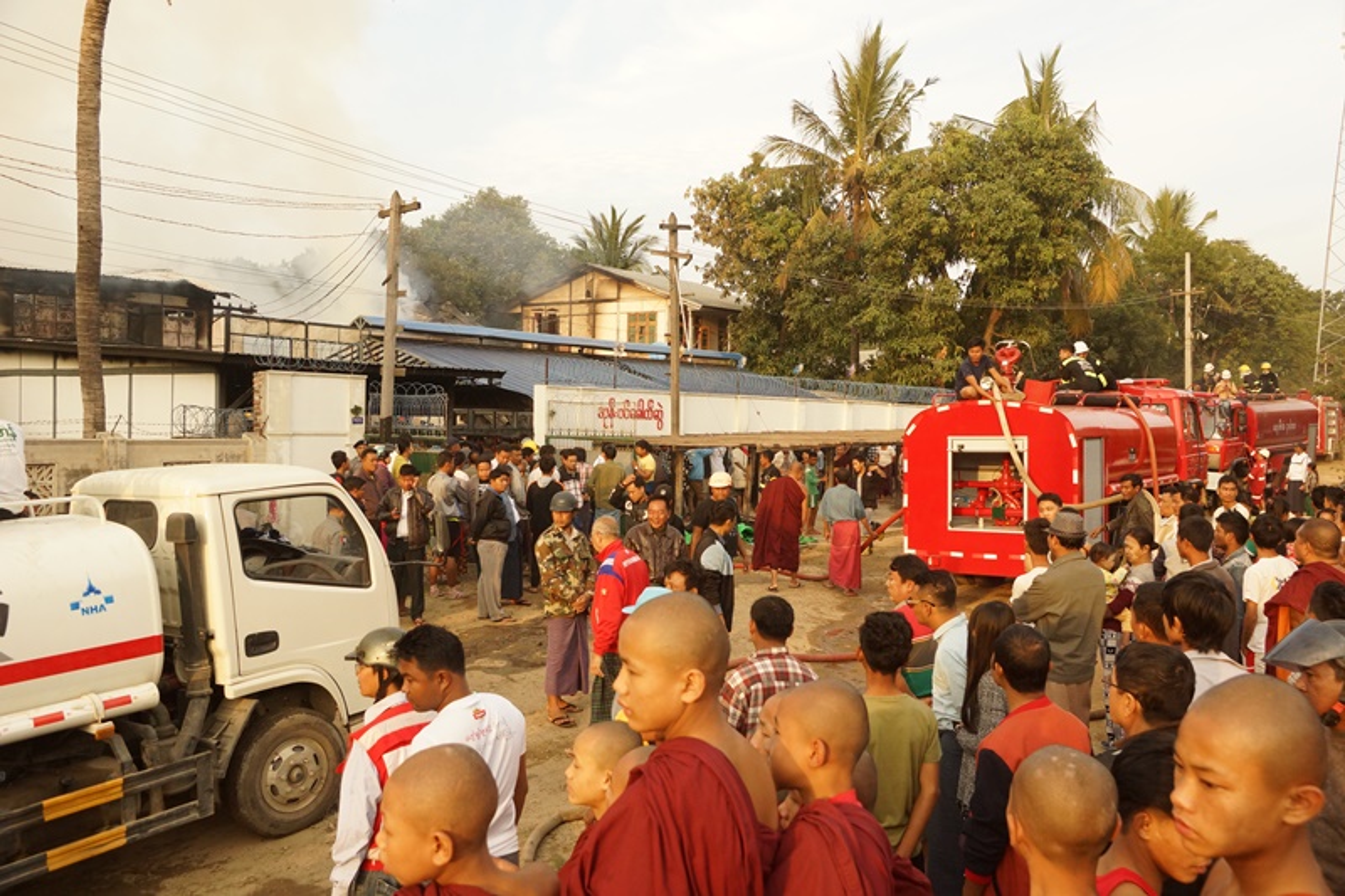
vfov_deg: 43.6
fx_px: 1121
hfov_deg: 61.9
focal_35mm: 30
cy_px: 448
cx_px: 672
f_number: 5.6
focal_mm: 20
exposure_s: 1/500
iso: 800
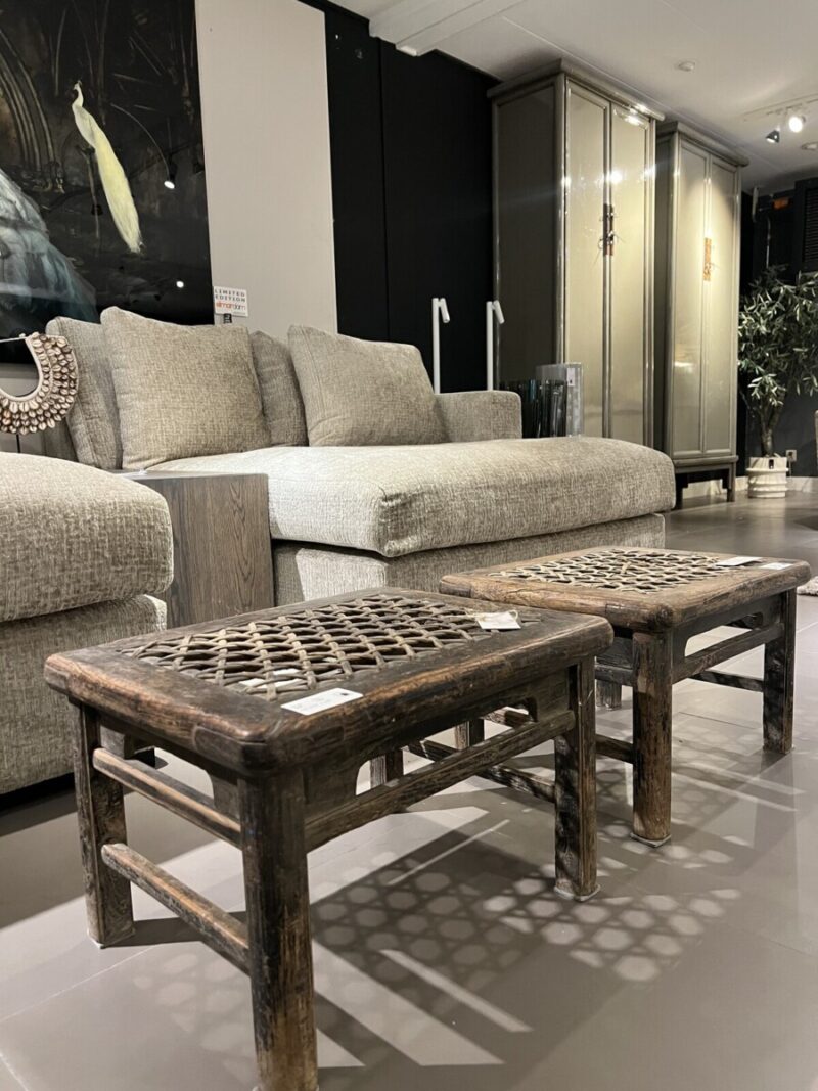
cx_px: 409
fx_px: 819
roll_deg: +1.4
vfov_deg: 67.3
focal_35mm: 26
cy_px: 546
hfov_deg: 53.1
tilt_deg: -6.6
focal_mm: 5.7
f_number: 1.5
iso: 400
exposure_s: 1/50
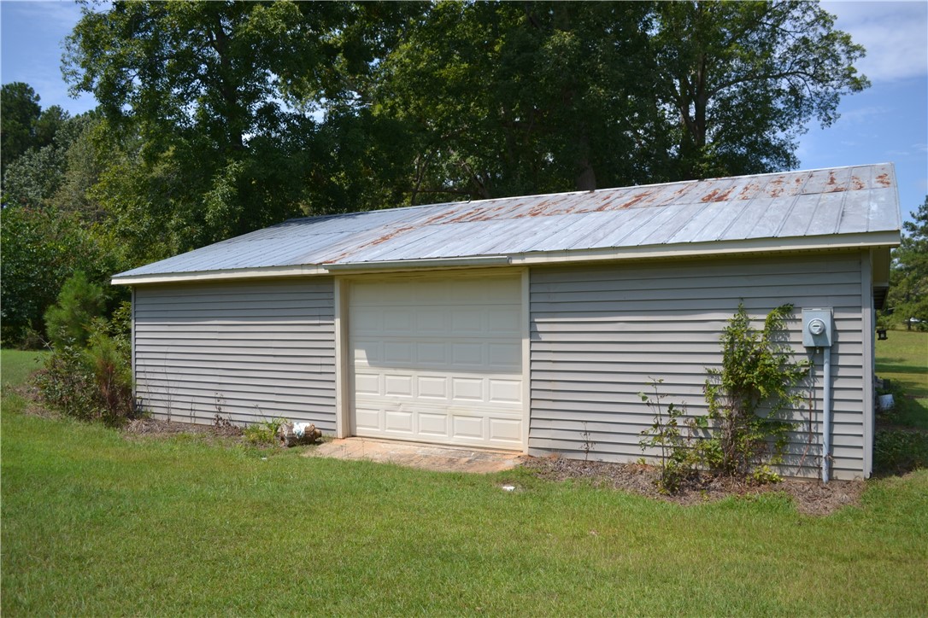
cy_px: 309
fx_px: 696
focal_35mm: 27
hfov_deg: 67.4
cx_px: 464
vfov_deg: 47.9
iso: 100
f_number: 3.5
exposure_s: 1/800
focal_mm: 18
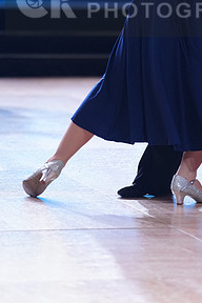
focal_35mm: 252
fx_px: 2121
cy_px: 2
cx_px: 151
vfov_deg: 8.1
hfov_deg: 5.5
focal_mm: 125
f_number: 2.8
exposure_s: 1/500
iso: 1250
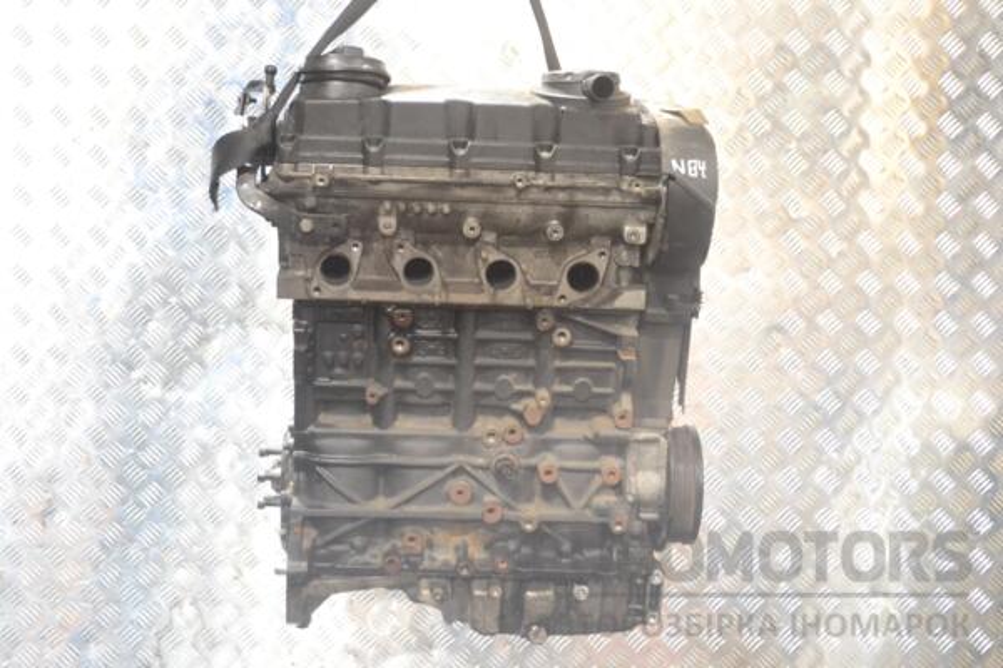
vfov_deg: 25.8
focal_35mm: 52
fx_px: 1463
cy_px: 334
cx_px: 502
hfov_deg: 37.9
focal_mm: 35
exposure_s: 1/30
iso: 3200
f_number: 5
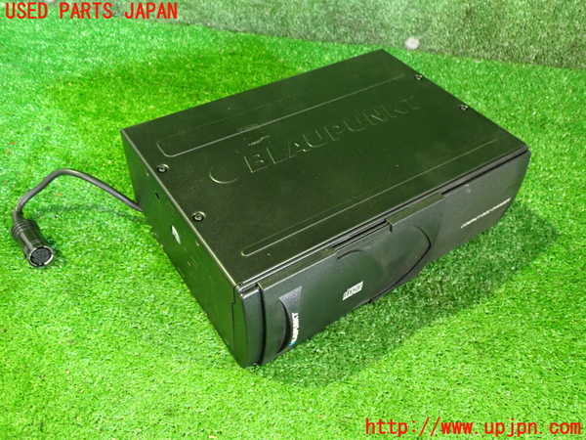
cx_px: 293
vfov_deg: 46.8
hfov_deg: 60.0
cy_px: 220
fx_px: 508
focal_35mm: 30
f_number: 2.3
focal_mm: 5.4
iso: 800
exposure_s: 1/15
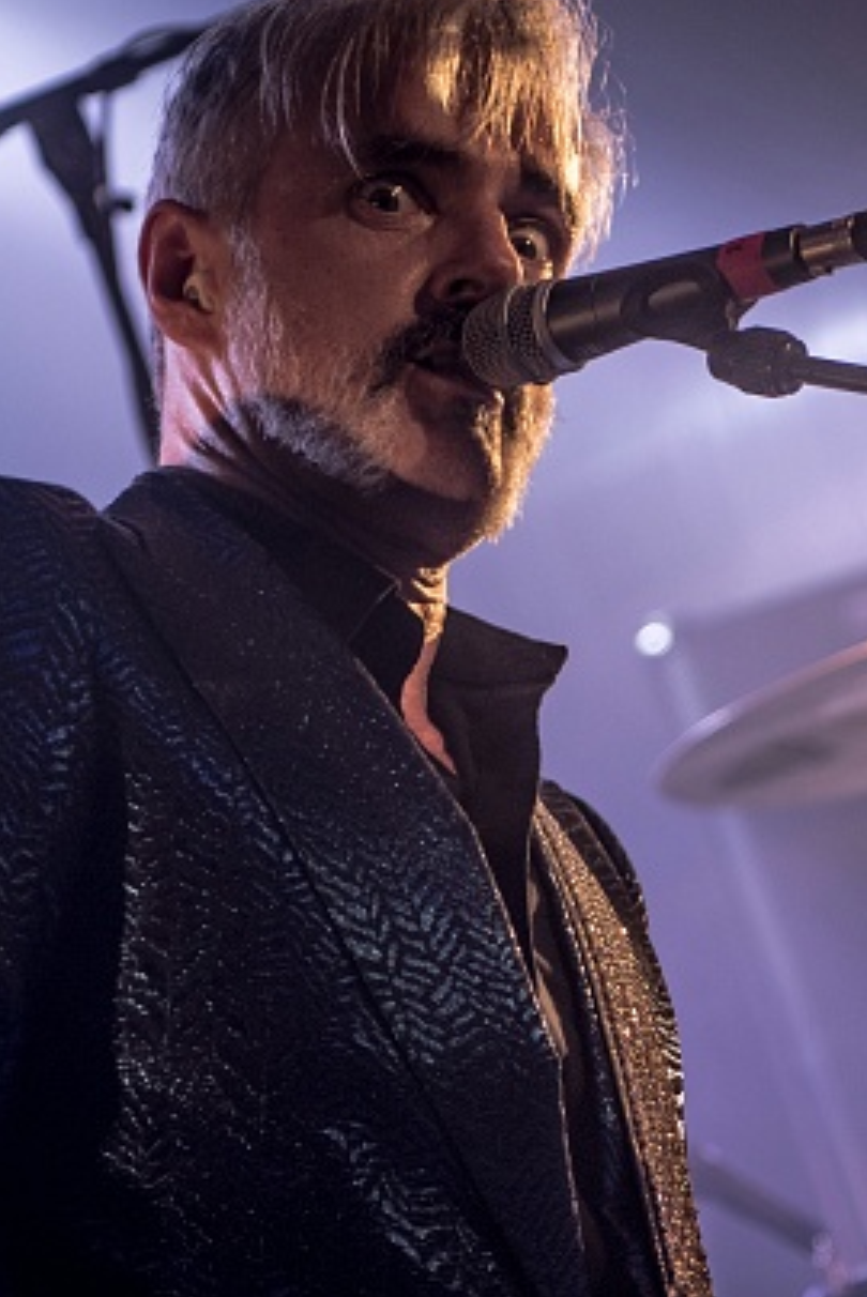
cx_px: 790
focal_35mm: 187
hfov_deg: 7.3
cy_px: 629
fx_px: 6743
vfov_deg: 11.0
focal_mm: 70
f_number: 2.8
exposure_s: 1/200
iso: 320
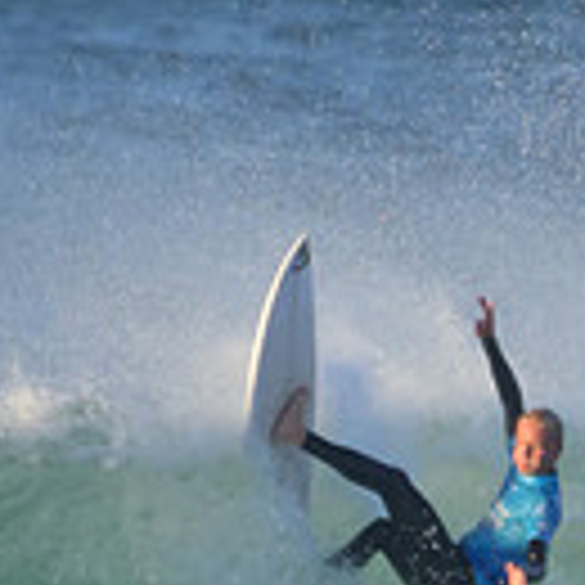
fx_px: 72388
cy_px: 668
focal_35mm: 3786
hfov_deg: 0.5
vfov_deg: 0.5
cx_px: 531
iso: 3200
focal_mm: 1000
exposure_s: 1/1600
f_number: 11
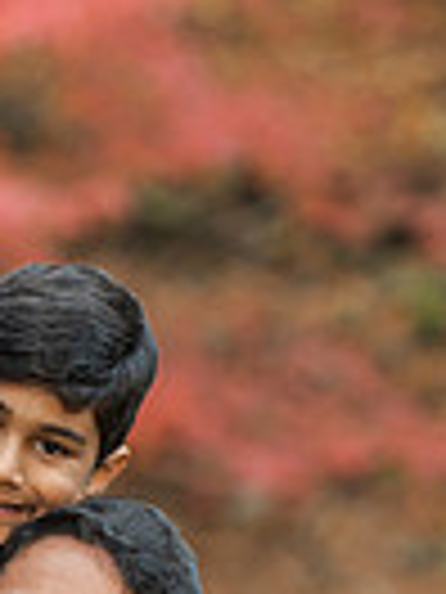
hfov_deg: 3.0
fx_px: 8418
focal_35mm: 490
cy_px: 639
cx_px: -81
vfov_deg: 4.0
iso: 800
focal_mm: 150
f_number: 4
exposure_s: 1/125
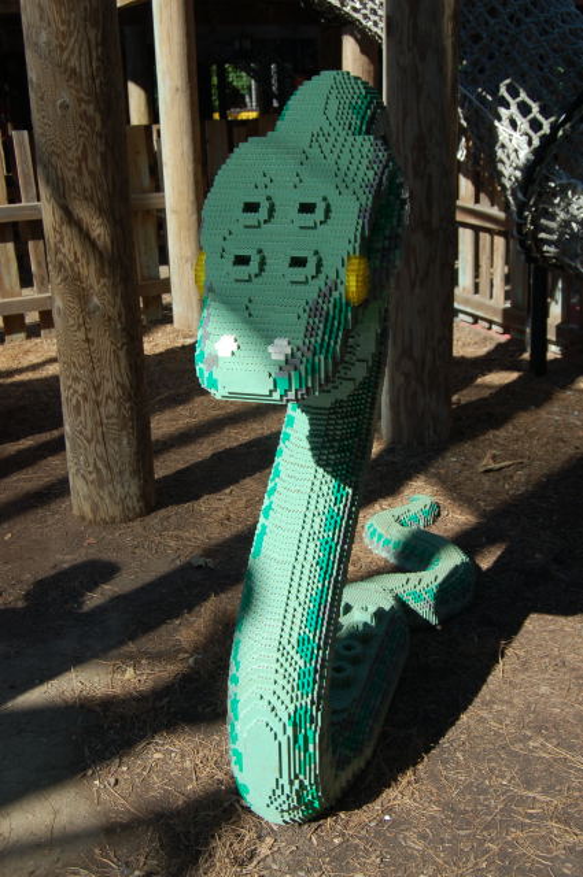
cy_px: 438
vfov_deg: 49.6
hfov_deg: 34.1
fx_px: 950
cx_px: 292
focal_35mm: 39
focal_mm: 26
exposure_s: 1/125
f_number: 5.6
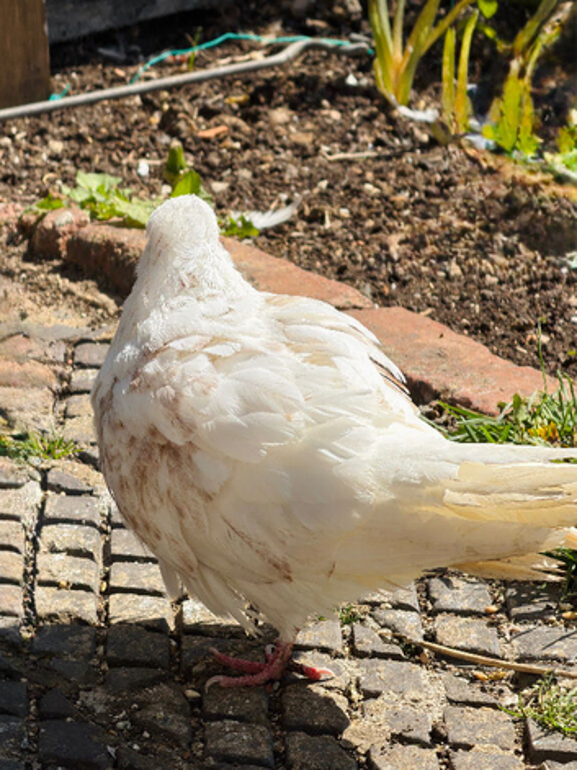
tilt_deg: -21.0
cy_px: 385
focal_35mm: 153
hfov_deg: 9.7
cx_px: 288
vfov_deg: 12.9
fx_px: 3402
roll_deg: +4.9
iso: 20
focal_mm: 16.89
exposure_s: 1/638
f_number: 2.8
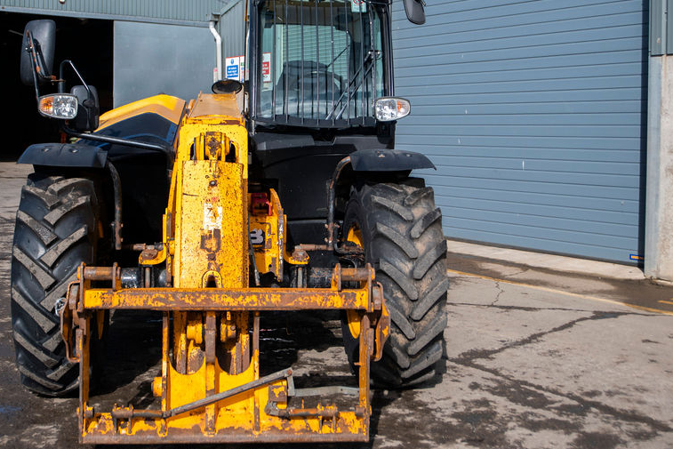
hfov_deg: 40.3
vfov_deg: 27.4
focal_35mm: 49
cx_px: 294
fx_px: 916
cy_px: 165
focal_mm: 35
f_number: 5
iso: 250
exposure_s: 1/1600
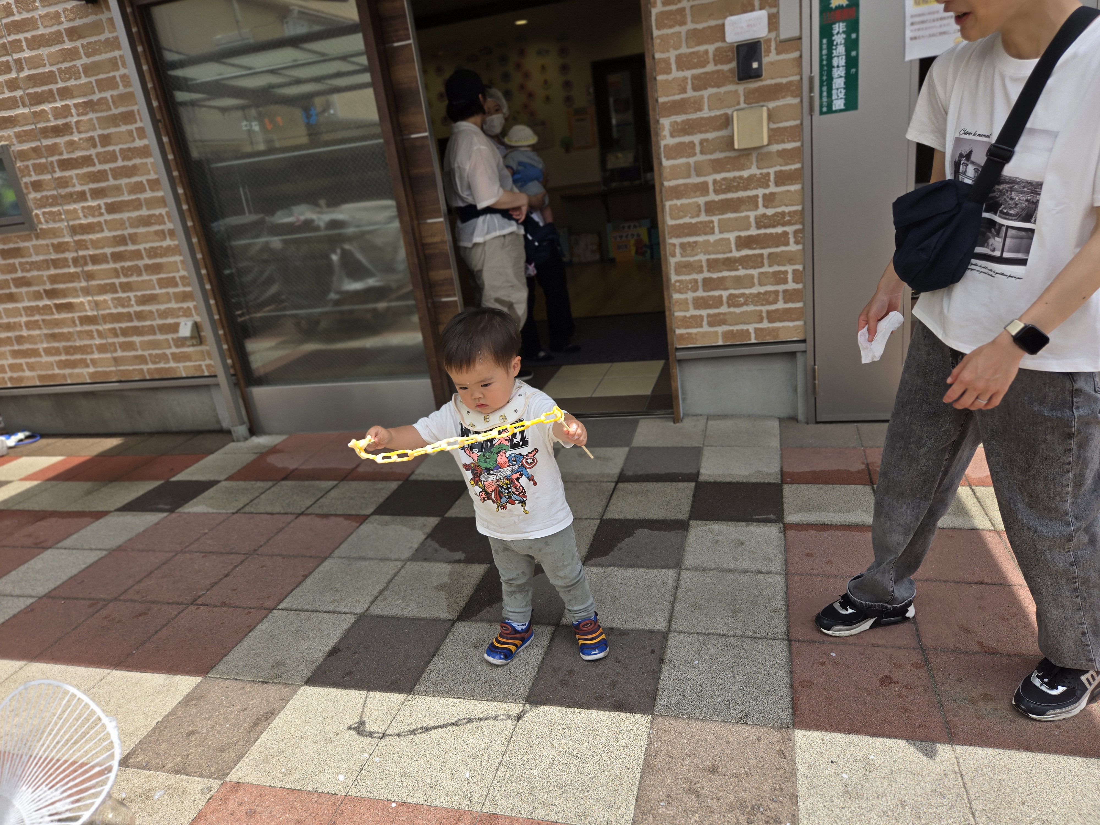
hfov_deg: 73.9
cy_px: 412
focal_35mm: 23
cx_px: 550
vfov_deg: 58.9
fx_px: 731
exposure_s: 1/976
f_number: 1.8
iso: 25
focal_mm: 5.4
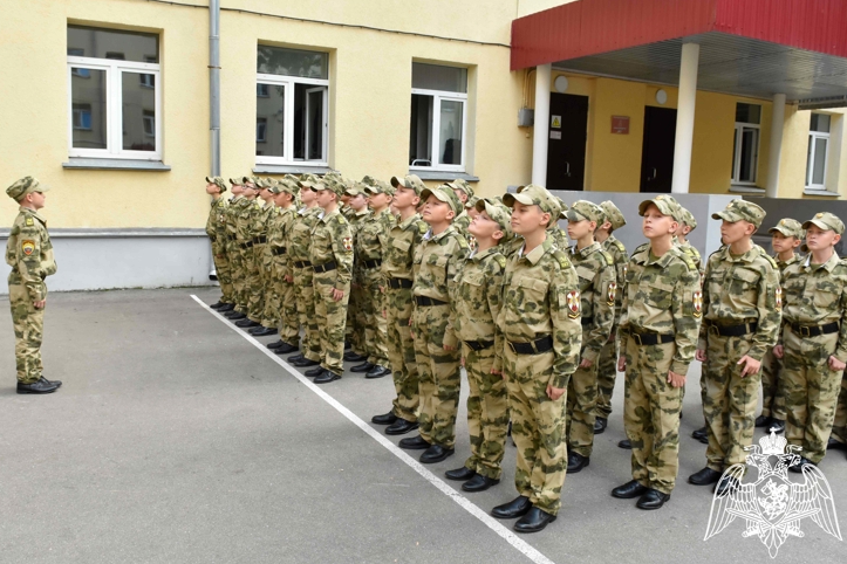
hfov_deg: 65.5
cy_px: 277
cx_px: 415
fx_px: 659
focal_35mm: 28
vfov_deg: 46.4
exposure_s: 1/320
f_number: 9
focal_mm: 18
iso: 800
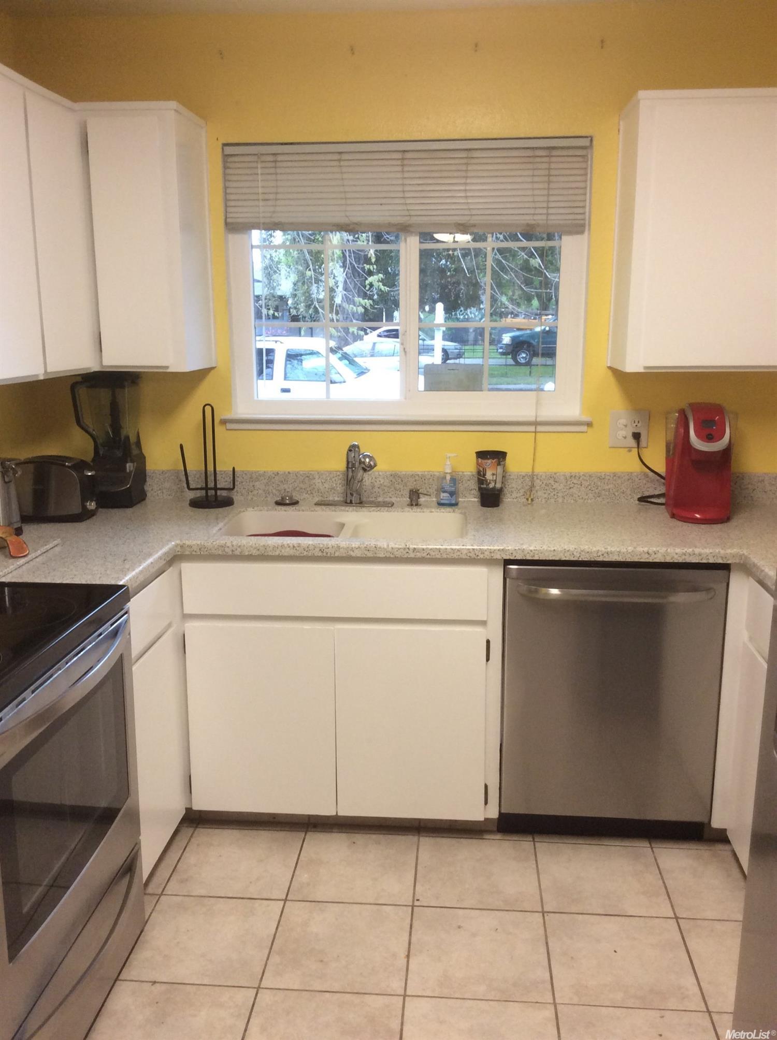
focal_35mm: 32
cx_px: 388
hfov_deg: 44.1
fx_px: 960
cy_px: 520
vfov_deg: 56.9
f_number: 2.4
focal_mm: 3.3
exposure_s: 1/24
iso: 80
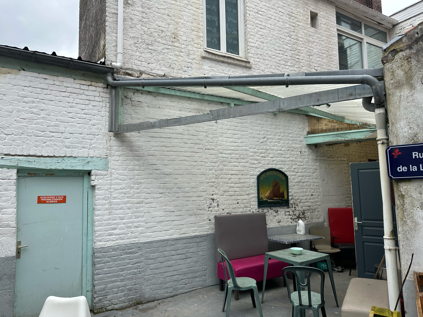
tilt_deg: +3.3
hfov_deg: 71.6
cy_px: 158
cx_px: 212
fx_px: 293
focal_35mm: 24
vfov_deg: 56.8
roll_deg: +1.5
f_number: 1.78
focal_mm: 6.86
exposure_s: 1/1692
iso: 80
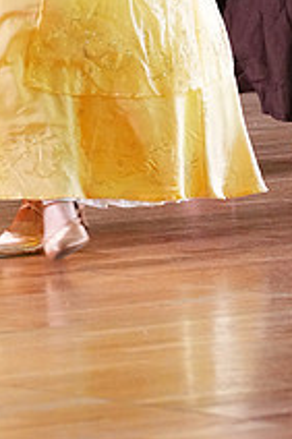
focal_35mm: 433
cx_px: -30
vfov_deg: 4.7
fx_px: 5276
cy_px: -135
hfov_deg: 3.2
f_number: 5
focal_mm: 158
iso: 6400
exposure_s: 1/400
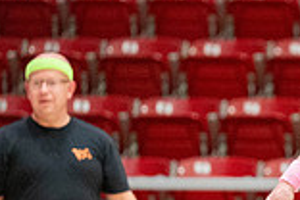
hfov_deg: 3.5
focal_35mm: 594
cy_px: 205
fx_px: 4950
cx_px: 410
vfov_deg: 2.3
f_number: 2.8
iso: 5000
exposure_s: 1/500
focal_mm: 160
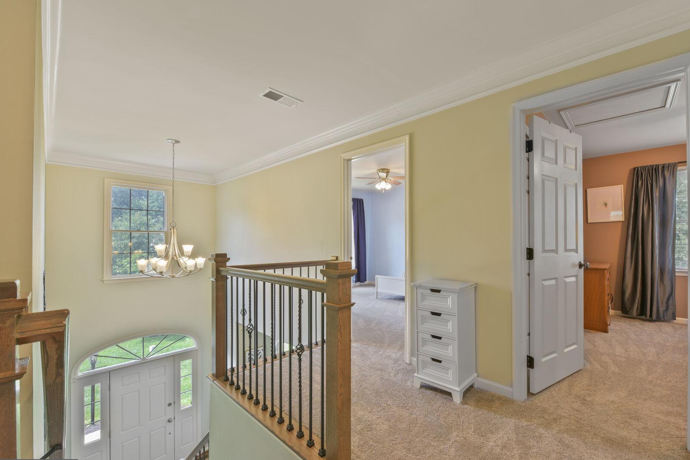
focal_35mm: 15
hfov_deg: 100.3
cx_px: 367
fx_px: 287
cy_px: 239
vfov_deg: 77.3
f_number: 8
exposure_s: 1/1.3
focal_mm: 14
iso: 200
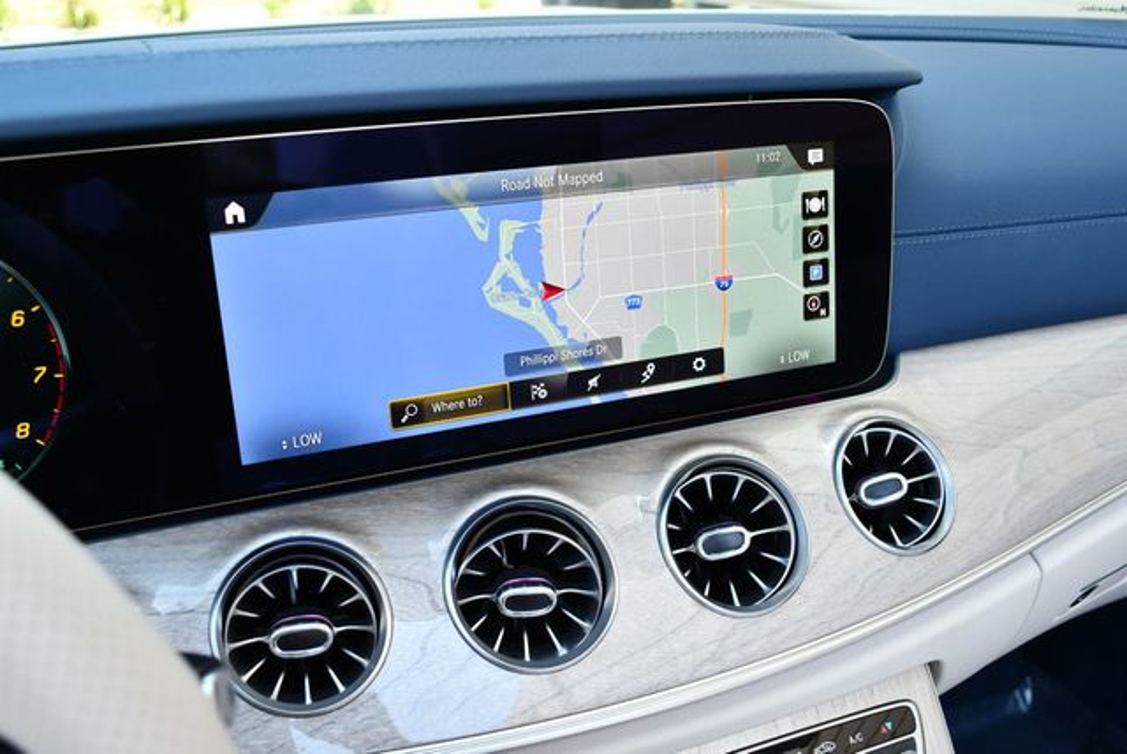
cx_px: 564
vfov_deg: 36.9
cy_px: 377
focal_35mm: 36
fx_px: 1128
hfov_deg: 53.1
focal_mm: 18
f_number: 3.5
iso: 450
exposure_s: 1/250
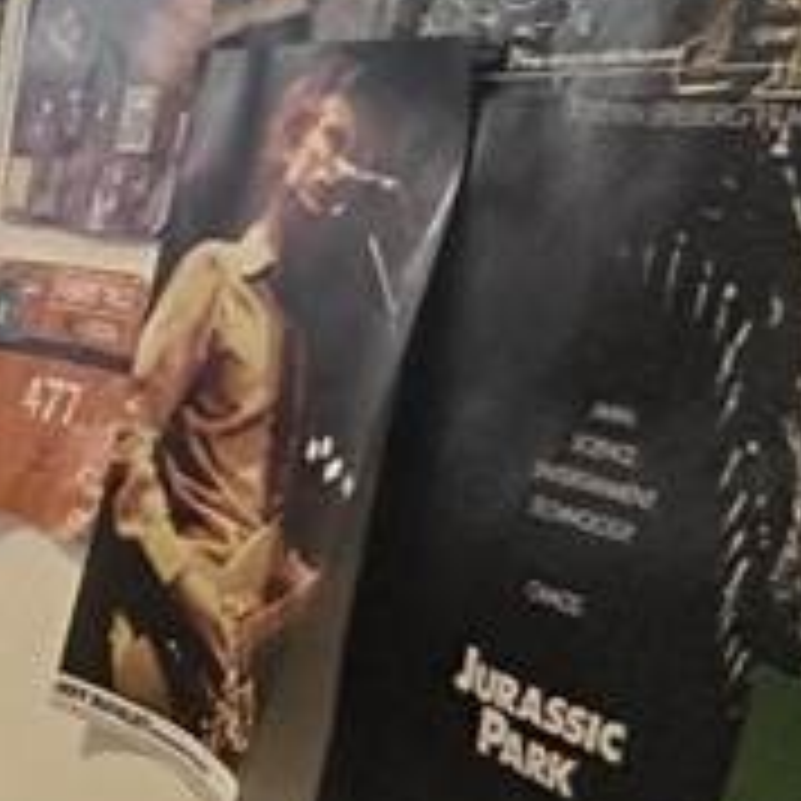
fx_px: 1859
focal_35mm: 71
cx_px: -1372
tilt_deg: -11.6
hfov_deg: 13.0
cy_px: 508
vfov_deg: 24.2
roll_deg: -0.4
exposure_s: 1/120
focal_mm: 2.22
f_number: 2.2
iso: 320
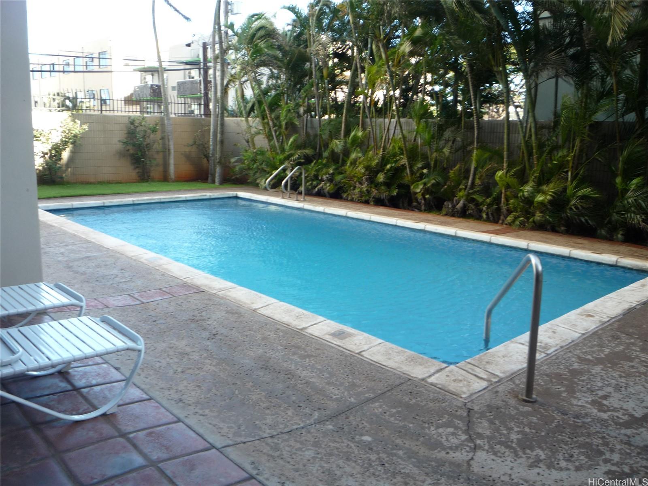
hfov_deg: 60.0
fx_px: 562
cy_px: 243
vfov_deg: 46.8
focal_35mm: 30
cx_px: 324
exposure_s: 1/60
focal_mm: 5.2
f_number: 3.3
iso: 100
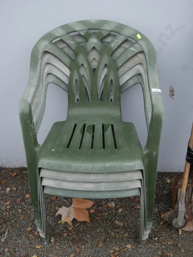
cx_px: 96
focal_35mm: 40
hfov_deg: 36.0
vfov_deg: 46.8
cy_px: 128
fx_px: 297
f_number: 5
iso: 200
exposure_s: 1/160
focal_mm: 20
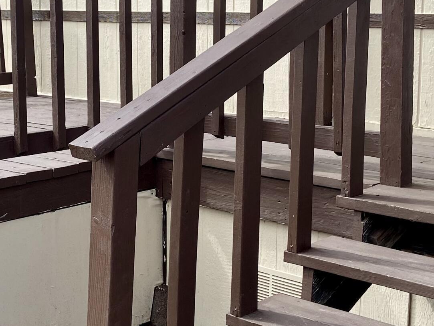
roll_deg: -0.3
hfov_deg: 26.9
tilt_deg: -7.4
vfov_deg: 20.4
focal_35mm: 72
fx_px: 903
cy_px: 114
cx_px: 152
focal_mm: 4.25
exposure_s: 1/1193
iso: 32
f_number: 1.8
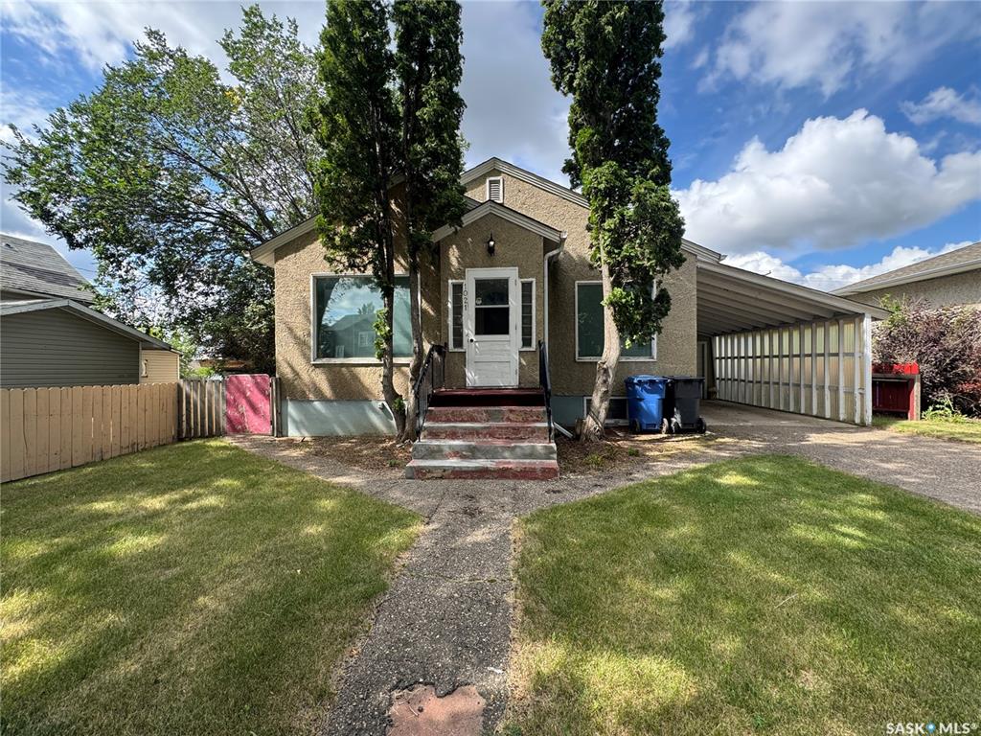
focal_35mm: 14
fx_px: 397
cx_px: 490
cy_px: 368
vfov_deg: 85.7
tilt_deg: -0.3
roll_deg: +0.8
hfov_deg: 102.1
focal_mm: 2.22
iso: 40
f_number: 2.2
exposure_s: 1/401
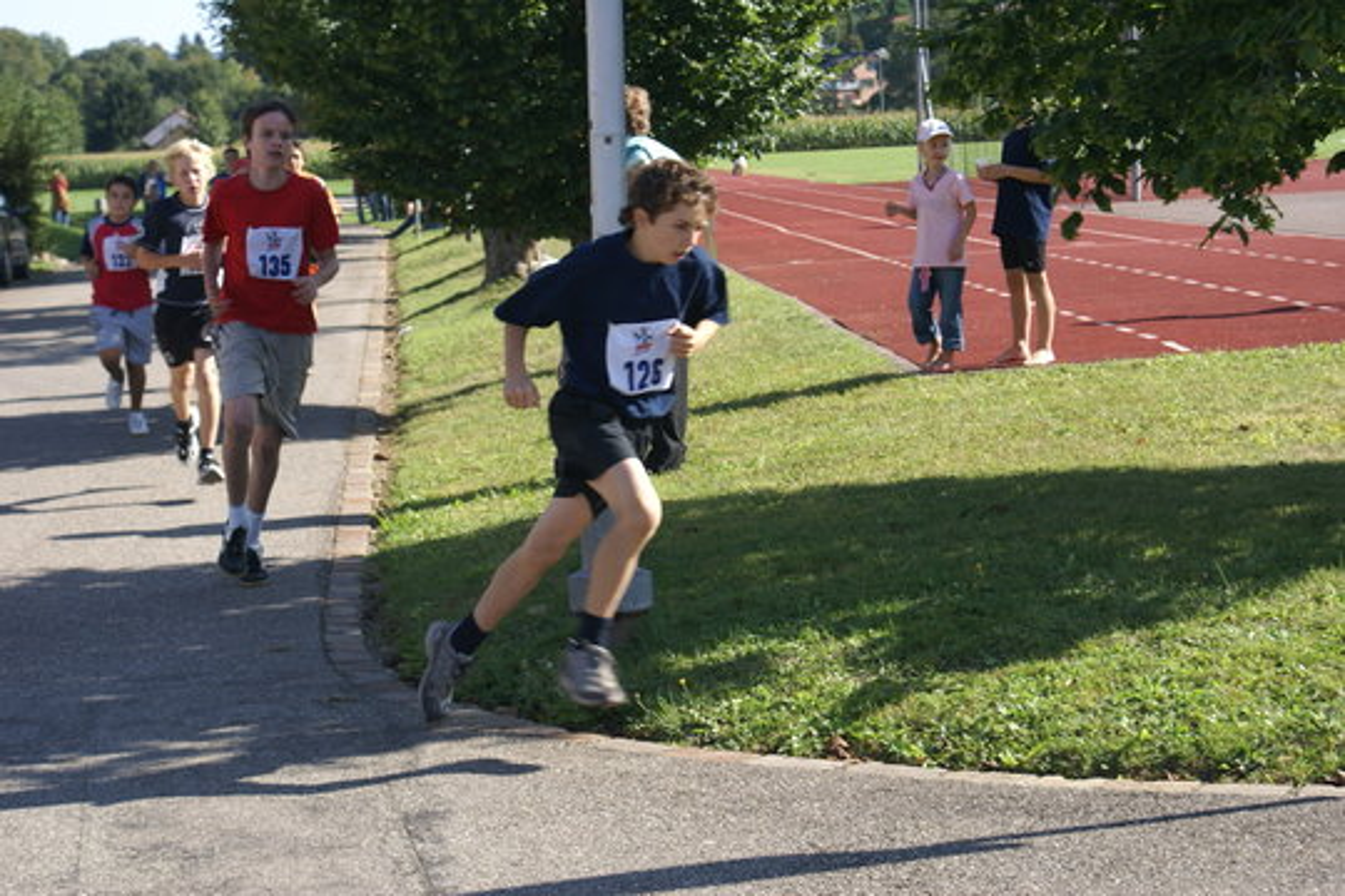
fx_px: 3362
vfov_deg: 15.2
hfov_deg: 22.6
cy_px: 448
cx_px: 672
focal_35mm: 90
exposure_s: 1/200
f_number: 5.6
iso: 100
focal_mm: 60
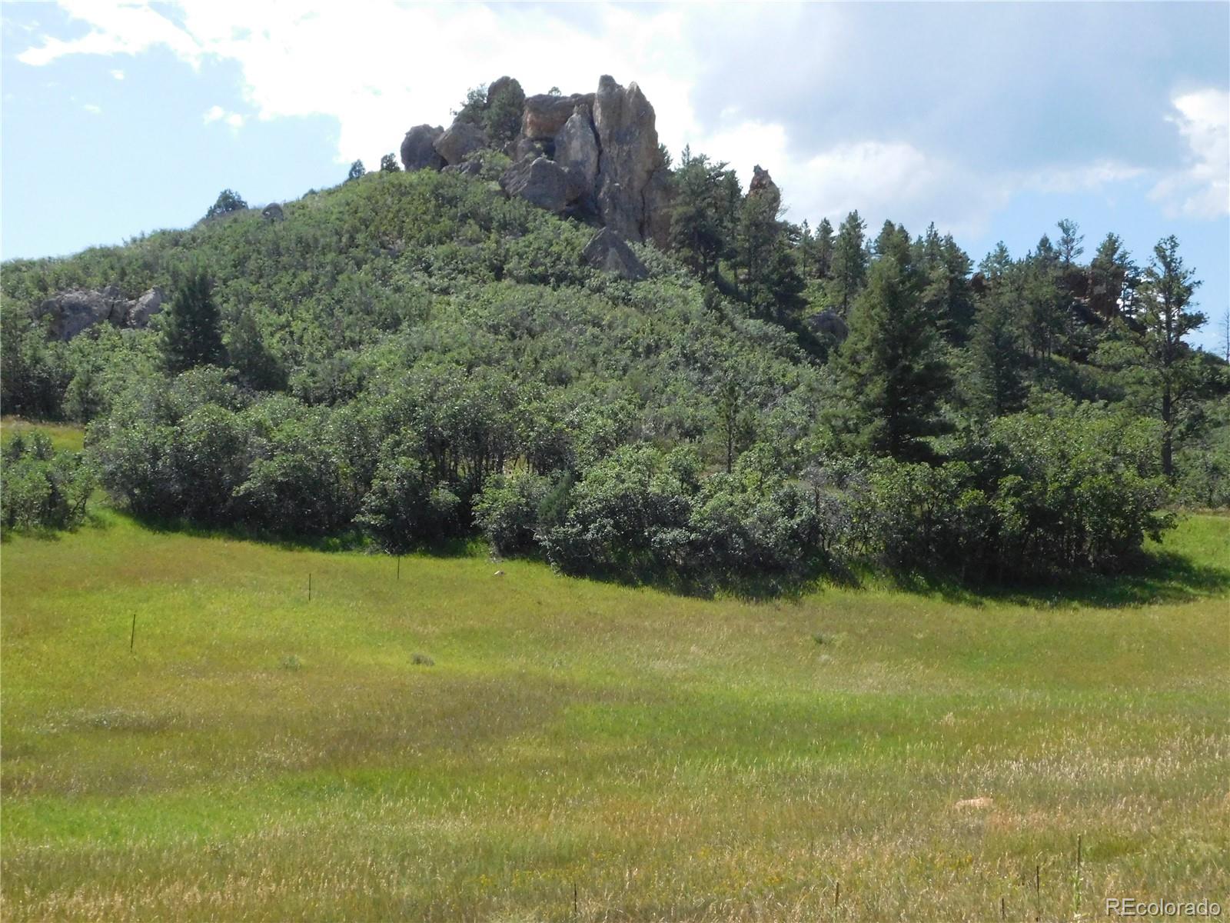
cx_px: 615
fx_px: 1599
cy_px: 462
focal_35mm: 45
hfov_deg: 42.1
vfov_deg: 32.2
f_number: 7.4
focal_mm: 8
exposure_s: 1/1250
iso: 800
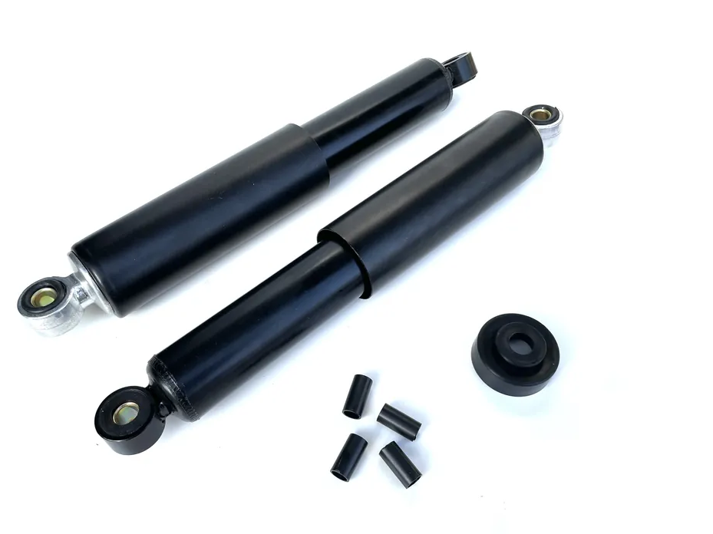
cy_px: 285
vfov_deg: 49.7
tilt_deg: -59.3
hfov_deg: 63.4
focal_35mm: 28
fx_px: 577
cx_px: 337
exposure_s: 1/1082
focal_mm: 4.2
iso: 32
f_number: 1.6
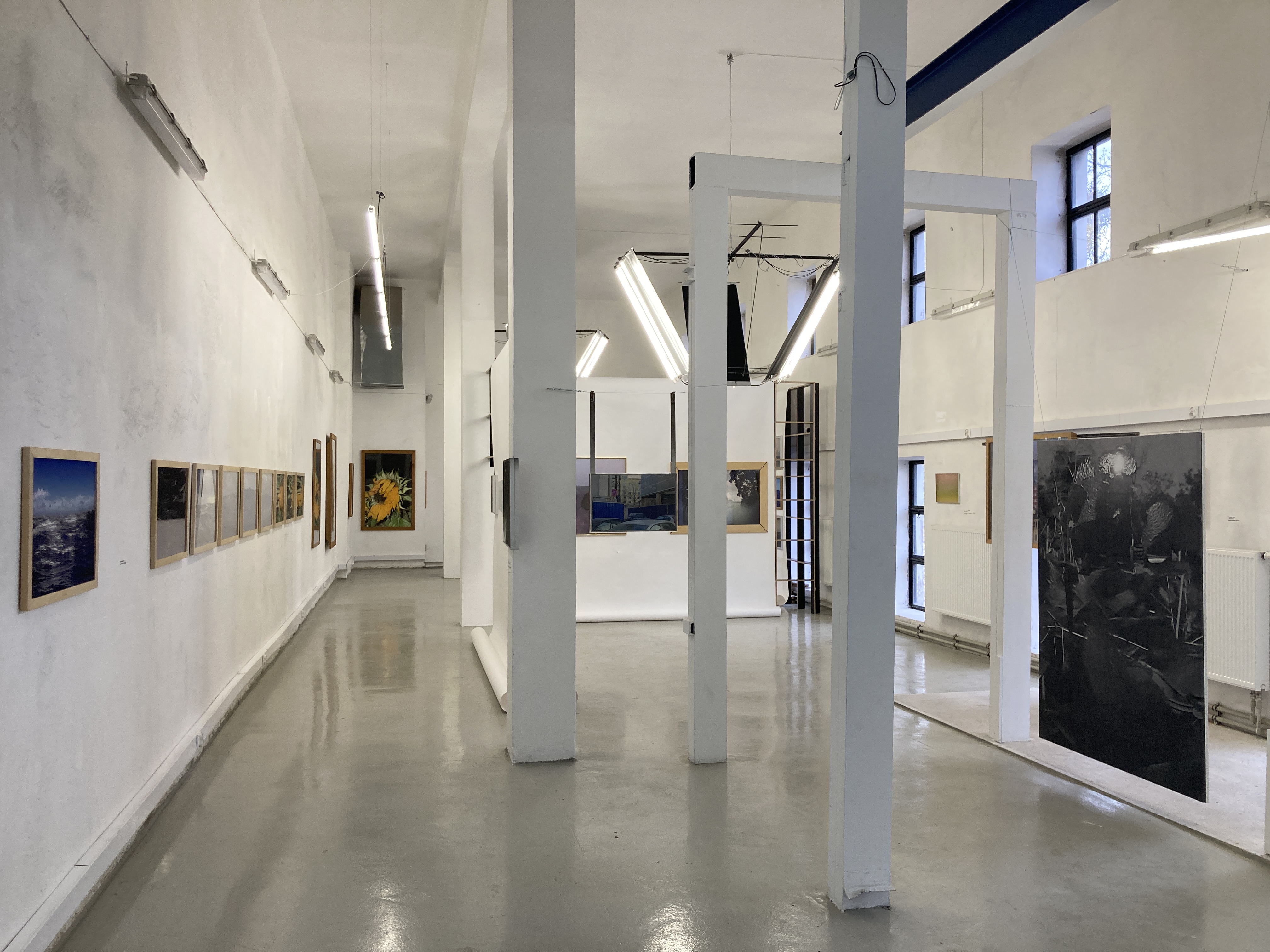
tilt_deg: +0.8
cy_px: 476
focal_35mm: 28
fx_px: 1027
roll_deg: -0.3
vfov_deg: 49.7
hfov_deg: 63.4
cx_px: 635
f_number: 1.8
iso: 64
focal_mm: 3.99
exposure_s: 1/100
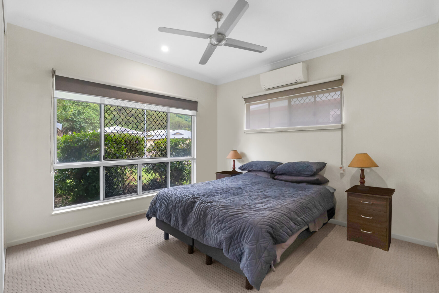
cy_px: 146
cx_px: 220
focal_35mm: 16
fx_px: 195
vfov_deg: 73.7
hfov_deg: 96.7
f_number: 8
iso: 2500
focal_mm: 16
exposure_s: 1/400
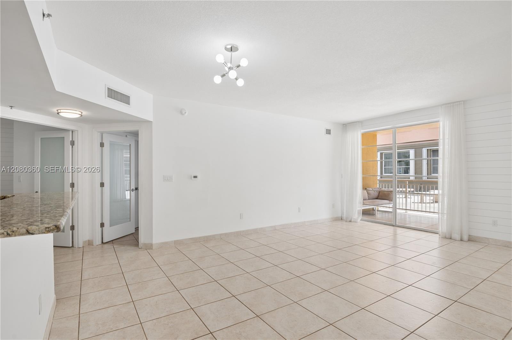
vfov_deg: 70.3
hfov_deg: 93.3
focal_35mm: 17
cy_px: 170
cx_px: 256
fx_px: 242
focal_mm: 17
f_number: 8
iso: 250
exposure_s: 1/60
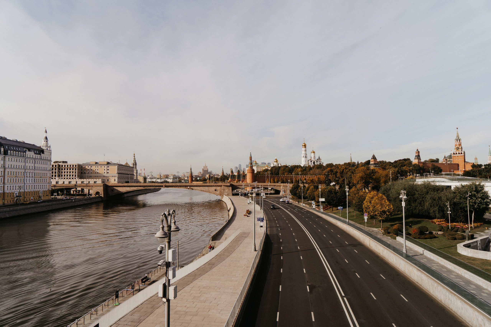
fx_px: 327
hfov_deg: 73.7
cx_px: 246
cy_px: 164
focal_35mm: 24
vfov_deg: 53.1
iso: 100
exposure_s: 1/500
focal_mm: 24
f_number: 4
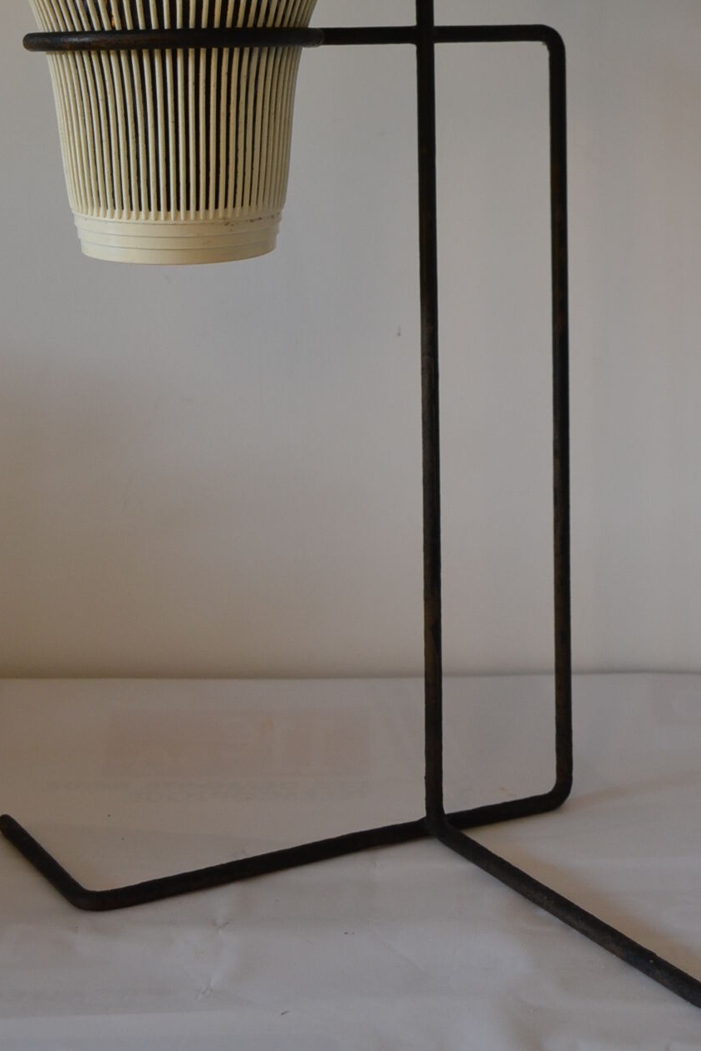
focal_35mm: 71
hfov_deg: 19.1
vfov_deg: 27.9
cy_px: 211
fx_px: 2074
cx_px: 453
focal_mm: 26
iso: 400
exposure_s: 1/40
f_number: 4
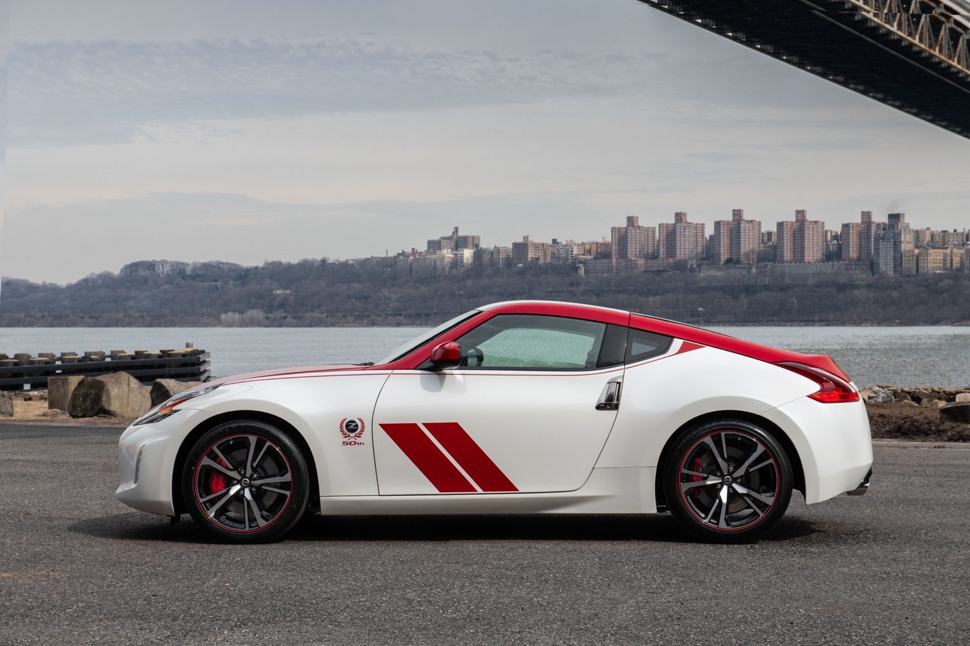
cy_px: 323
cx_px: 485
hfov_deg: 32.4
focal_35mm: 62
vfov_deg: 21.9
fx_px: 1670
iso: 250
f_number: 9
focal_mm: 62
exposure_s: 1/200
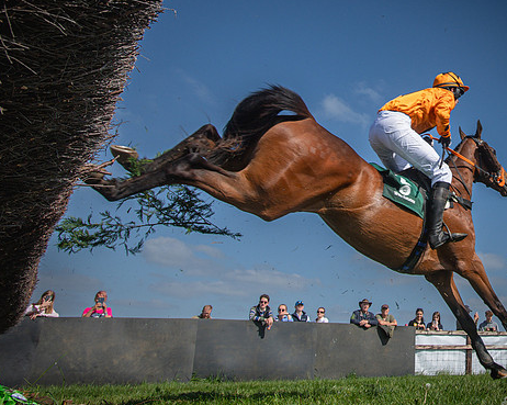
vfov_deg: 34.2
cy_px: 107
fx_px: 645
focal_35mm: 43
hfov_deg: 38.7
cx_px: 490
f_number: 8
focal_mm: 22
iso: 400
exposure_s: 1/1000
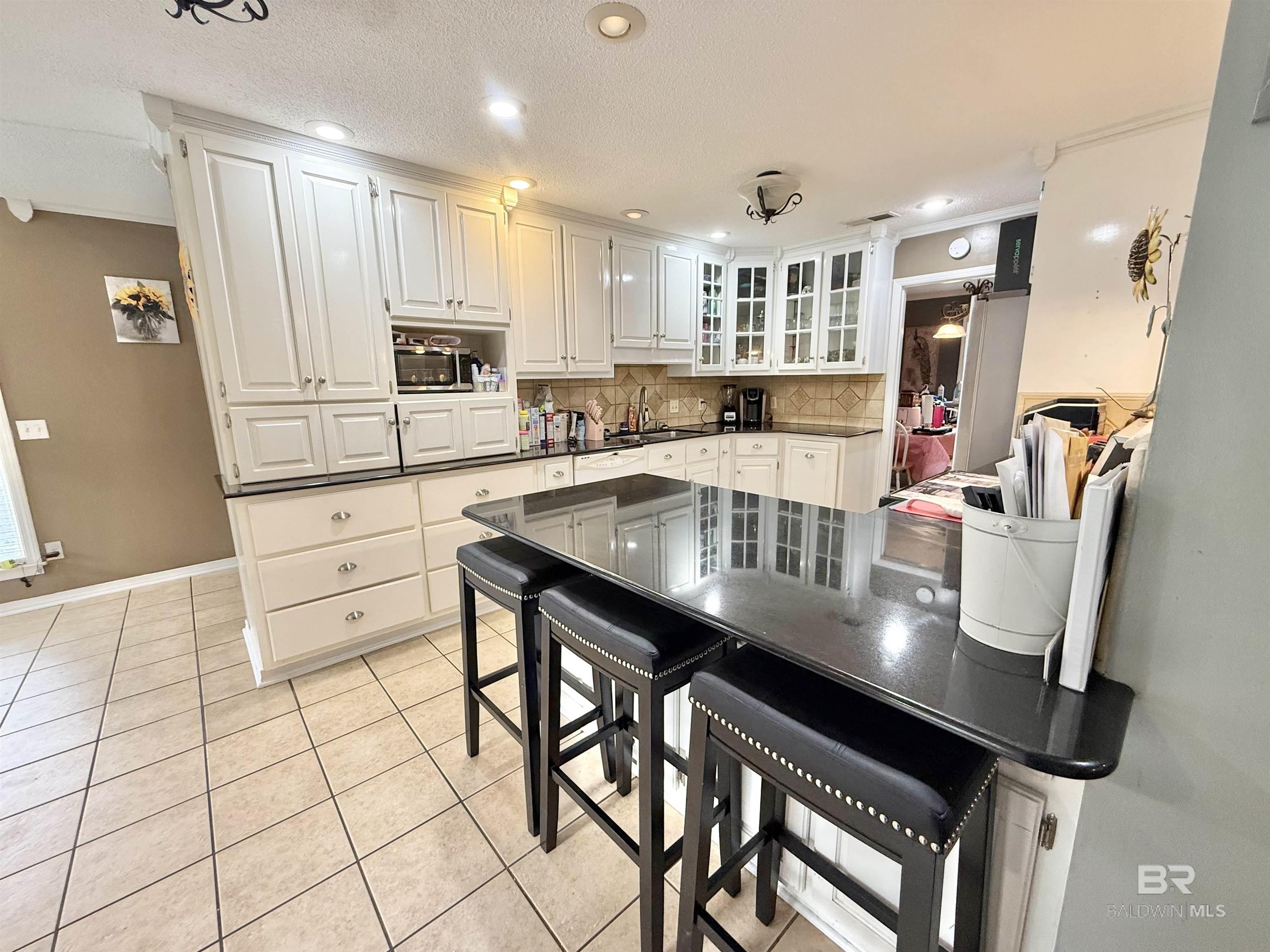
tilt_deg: -10.5
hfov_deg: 102.1
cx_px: 635
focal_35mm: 14
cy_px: 476
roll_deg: +1.0
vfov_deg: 85.7
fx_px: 514
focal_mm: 2.22
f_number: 2.2
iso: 200
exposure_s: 1/60
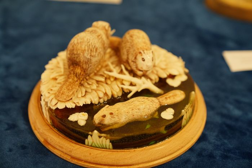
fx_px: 490
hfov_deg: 28.8
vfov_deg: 19.5
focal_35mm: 70
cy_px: 84
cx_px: 126
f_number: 4
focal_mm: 70
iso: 1600
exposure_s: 1/25
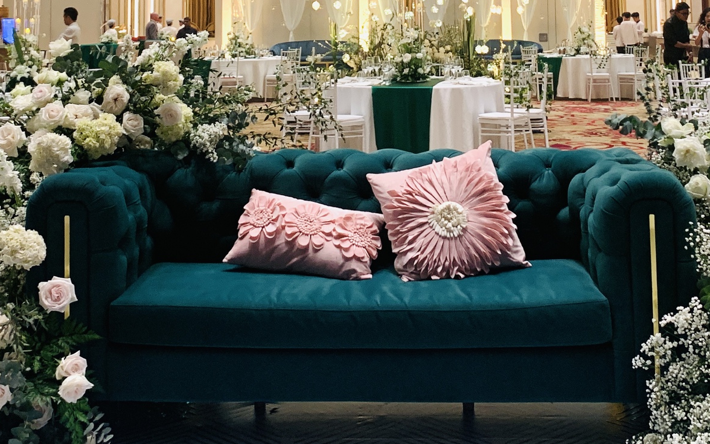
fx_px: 1161
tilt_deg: +5.1
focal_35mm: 60
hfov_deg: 34.0
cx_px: 360
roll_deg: +0.4
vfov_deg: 20.5
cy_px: -65
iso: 125
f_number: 1.8
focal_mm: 4.25
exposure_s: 1/50
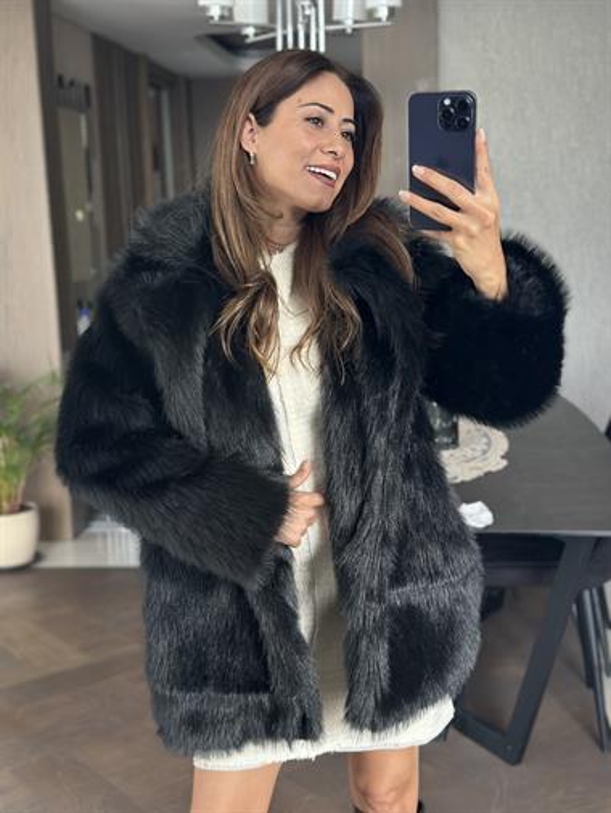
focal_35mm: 48
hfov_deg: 30.3
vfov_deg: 39.6
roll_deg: +3.3
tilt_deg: -17.2
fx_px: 1129
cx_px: 306
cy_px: 406
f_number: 1.78
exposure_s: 1/60
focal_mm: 6.86
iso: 200
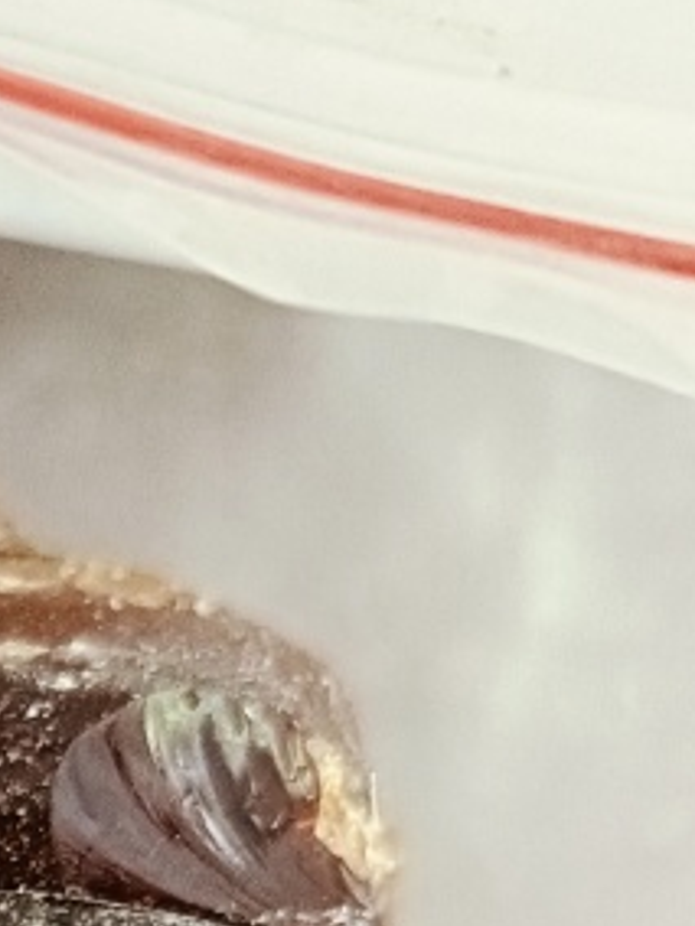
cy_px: 1303
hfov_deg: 14.5
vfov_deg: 18.9
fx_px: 2516
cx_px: -378
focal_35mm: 94
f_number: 1.7
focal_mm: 4.7
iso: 2464
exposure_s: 1/33.3
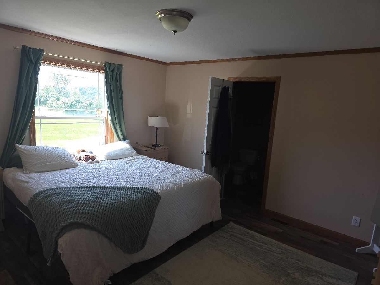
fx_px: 252
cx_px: 190
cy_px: 142
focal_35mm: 23
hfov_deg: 73.9
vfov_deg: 58.9
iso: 20
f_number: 1.7
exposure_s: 1/60
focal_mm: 6.3
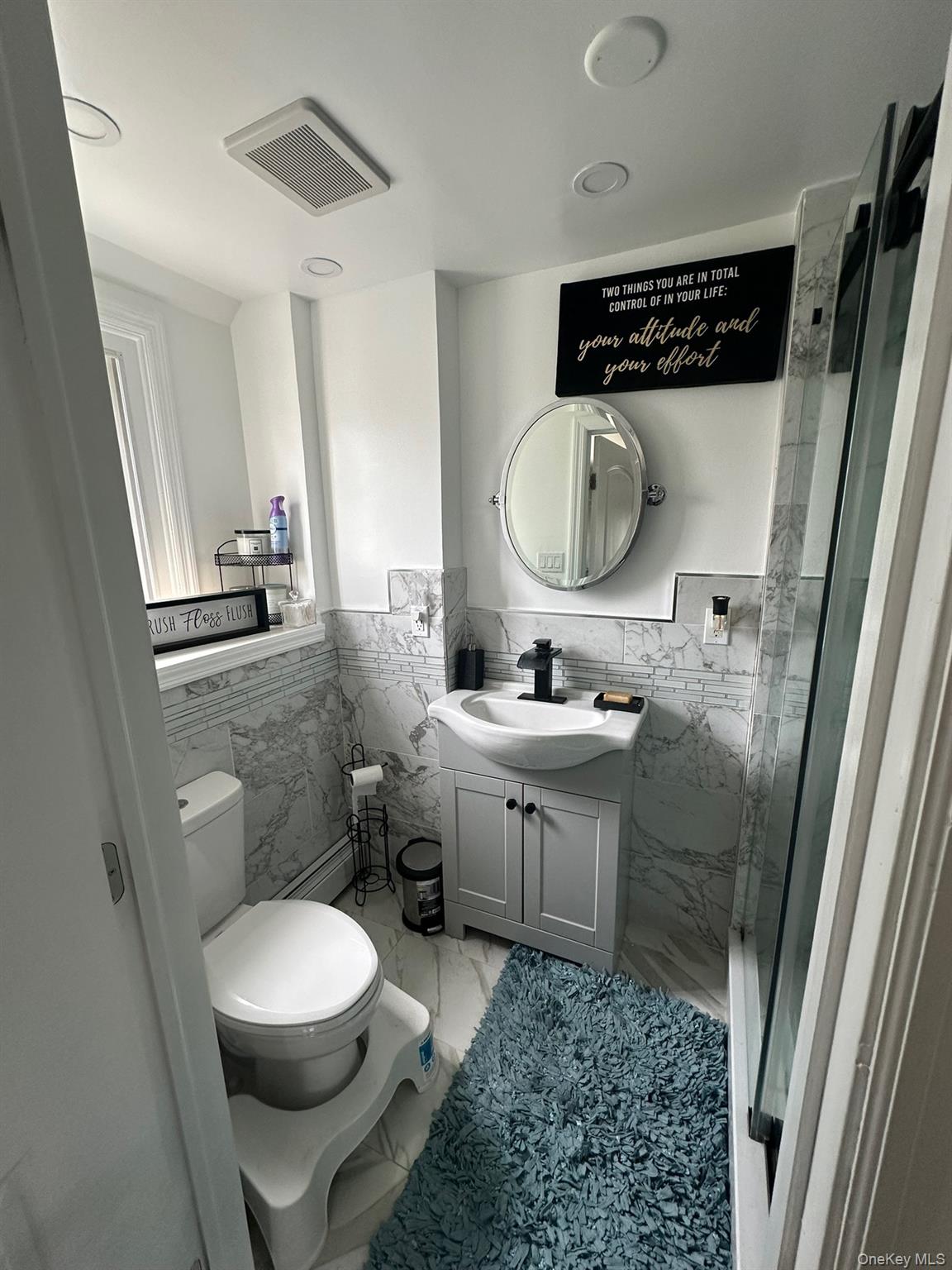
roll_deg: -0.1
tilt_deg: -12.5
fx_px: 513
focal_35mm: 14
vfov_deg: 102.1
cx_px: 476
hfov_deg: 85.7
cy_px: 635
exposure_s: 1/120
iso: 160
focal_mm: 2.22
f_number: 2.2
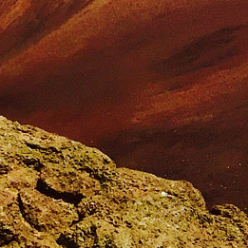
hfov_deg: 8.9
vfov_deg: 10.8
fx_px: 1273
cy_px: -96
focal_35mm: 157
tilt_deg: -12.5
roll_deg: +1.1
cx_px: -511
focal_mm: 4.15
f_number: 2.2
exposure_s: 1/3597
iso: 32
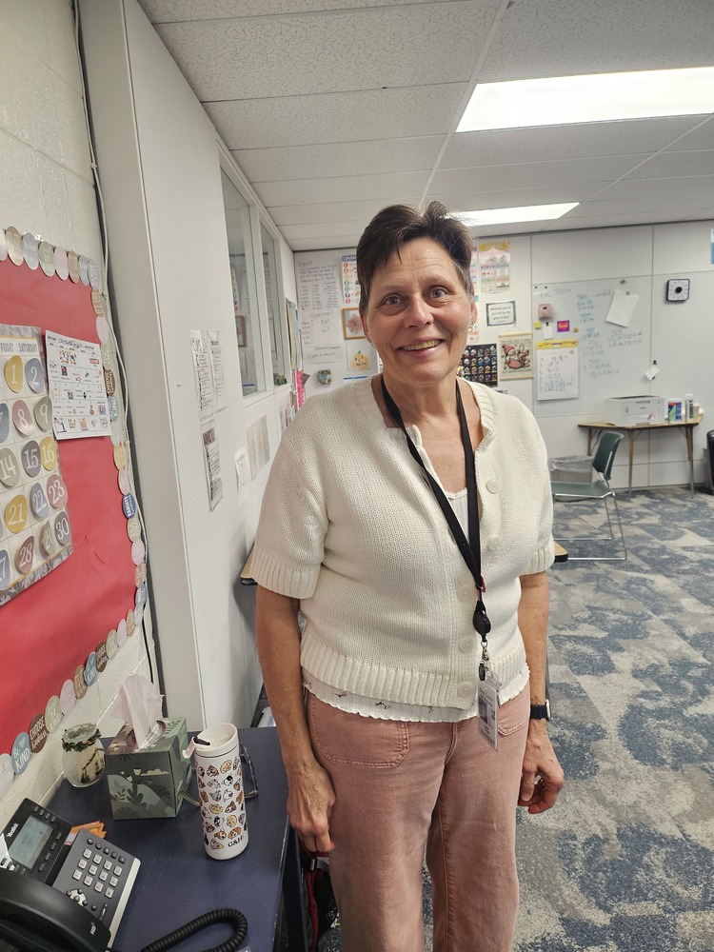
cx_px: 357
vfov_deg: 71.6
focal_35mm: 24
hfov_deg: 56.8
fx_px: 660
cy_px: 476
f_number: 1.8
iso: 200
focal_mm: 5
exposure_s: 1/120
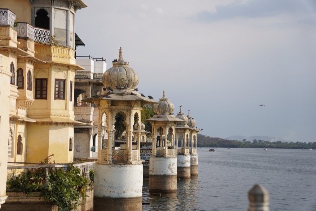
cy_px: 106
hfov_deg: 27.0
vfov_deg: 18.2
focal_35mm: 75
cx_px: 158
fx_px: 658
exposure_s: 1/1600
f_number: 2.8
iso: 100
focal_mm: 50
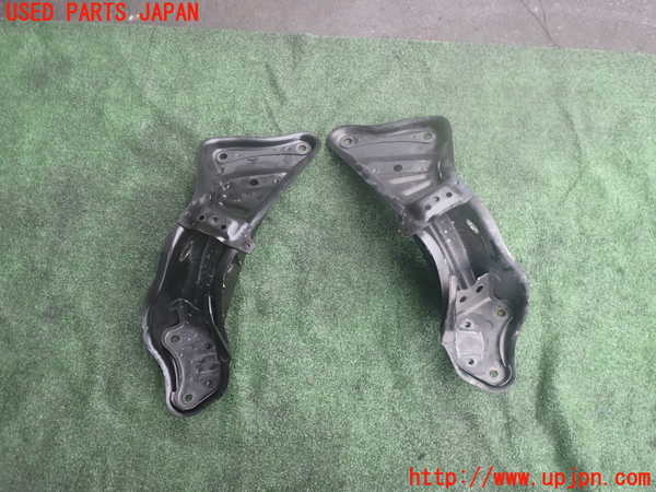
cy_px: 246
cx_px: 328
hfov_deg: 60.0
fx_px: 569
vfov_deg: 46.8
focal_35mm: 30
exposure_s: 1/160
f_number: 2.3
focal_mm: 5.4
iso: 100
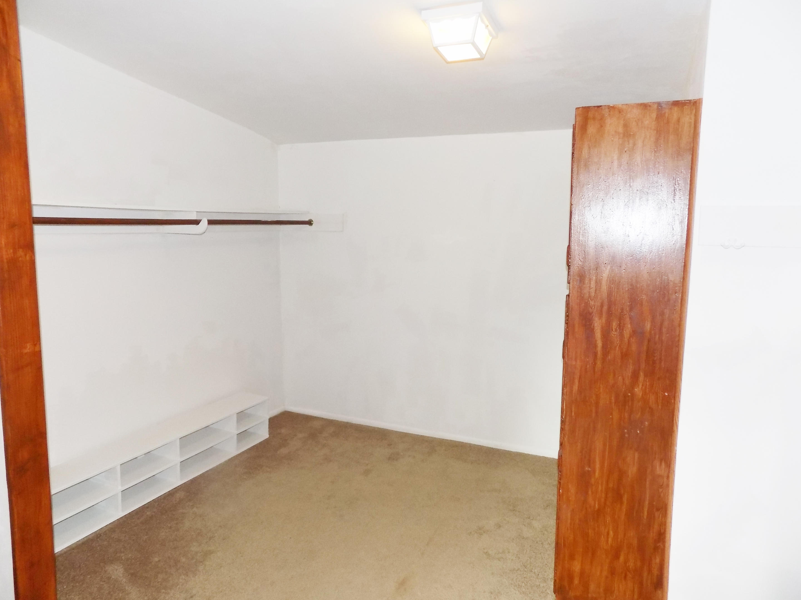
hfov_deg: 71.6
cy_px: 293
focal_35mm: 24
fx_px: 555
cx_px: 384
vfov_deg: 56.8
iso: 200
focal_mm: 4
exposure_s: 1/30
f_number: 3.1
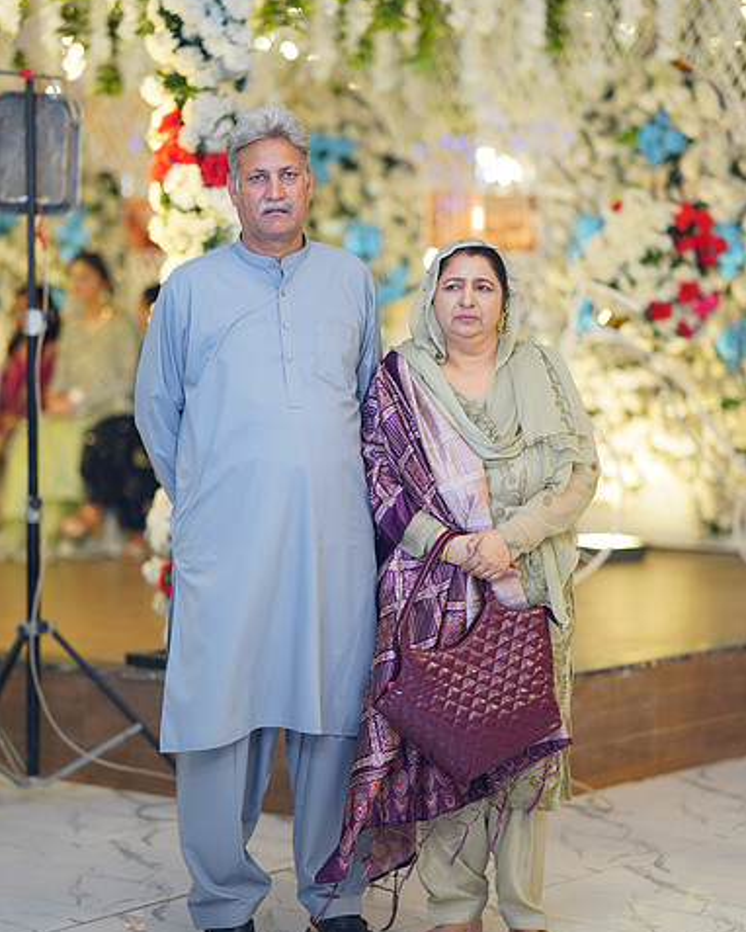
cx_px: 376
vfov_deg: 19.8
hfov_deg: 15.9
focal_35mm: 97
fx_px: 2675
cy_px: 481
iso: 100
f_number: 1.6
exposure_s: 1/200
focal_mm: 85
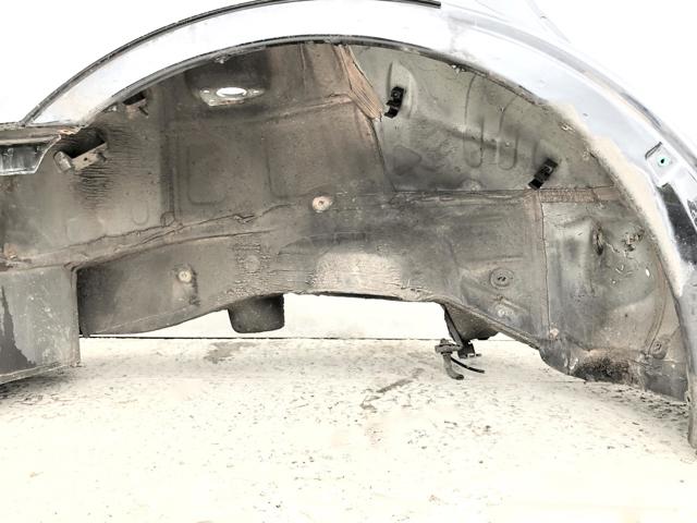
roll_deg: -1.5
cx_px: 348
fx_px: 564
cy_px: 262
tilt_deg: -4.5
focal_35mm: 28
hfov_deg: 63.4
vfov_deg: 49.7
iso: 64
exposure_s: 1/120
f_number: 1.8
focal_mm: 3.99
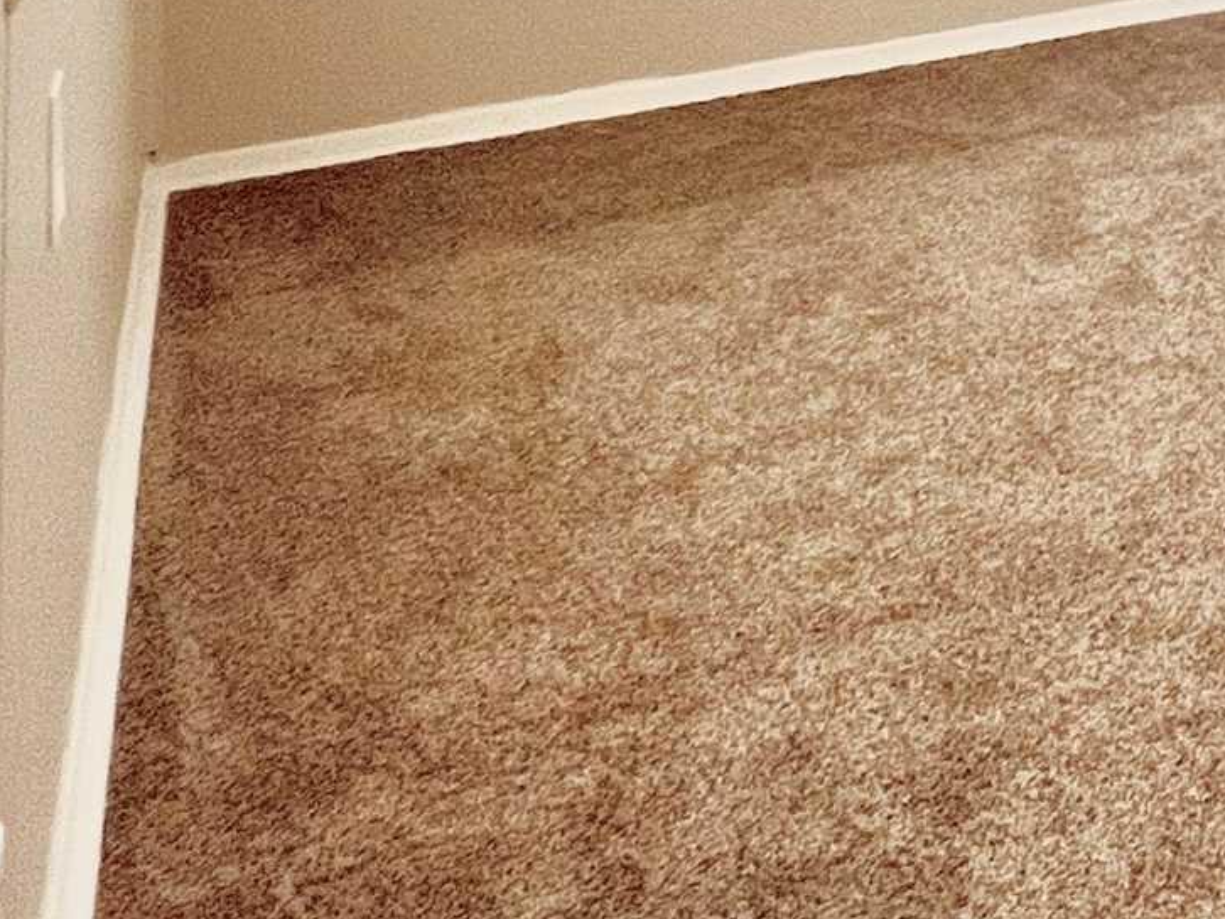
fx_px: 1947
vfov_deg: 20.7
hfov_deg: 27.4
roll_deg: -0.4
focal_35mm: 55
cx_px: 1697
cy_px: -615
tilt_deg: -1.6
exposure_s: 1/120
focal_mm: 1.57
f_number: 1.8
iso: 200
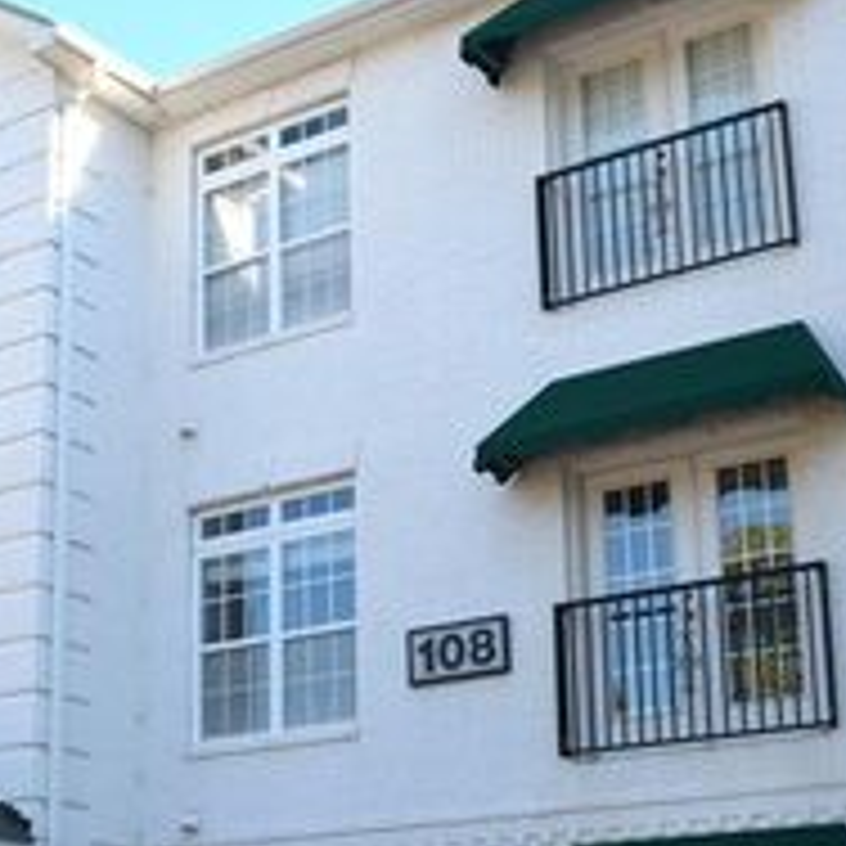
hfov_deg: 27.9
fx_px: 1687
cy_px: 551
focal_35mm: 61
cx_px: 243
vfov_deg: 28.0
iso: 200
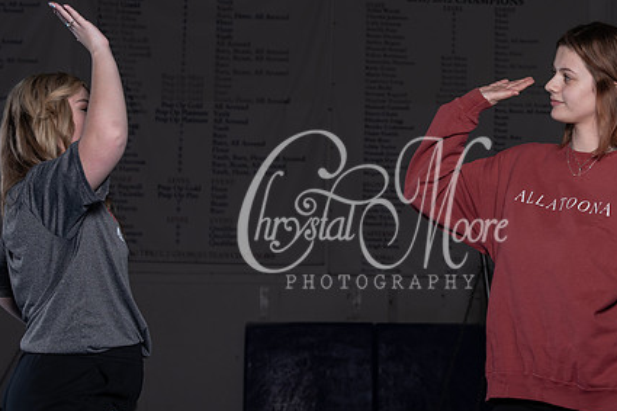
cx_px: 478
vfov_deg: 8.8
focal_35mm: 155
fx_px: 2655
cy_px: 141
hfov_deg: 13.2
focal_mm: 95
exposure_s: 1/200
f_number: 11
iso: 100
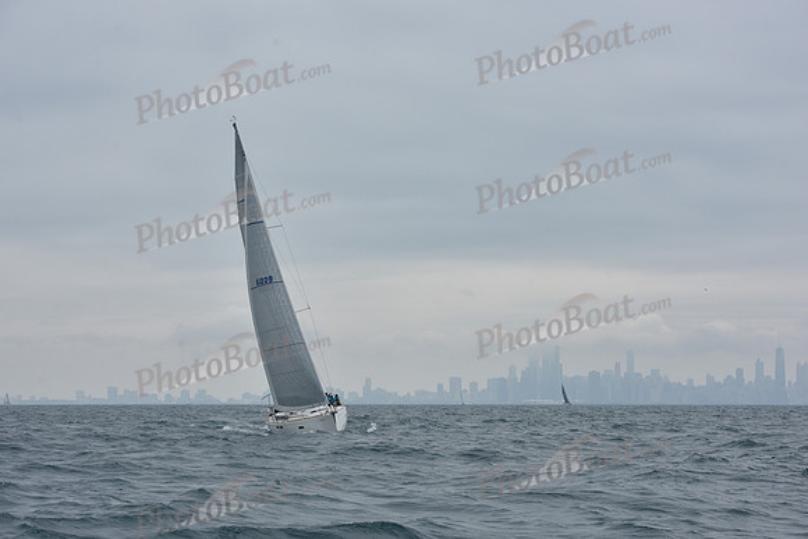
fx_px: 1796
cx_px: 404
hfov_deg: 25.4
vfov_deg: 17.1
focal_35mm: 80
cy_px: 270
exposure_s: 1/800
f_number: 9
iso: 250
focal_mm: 80
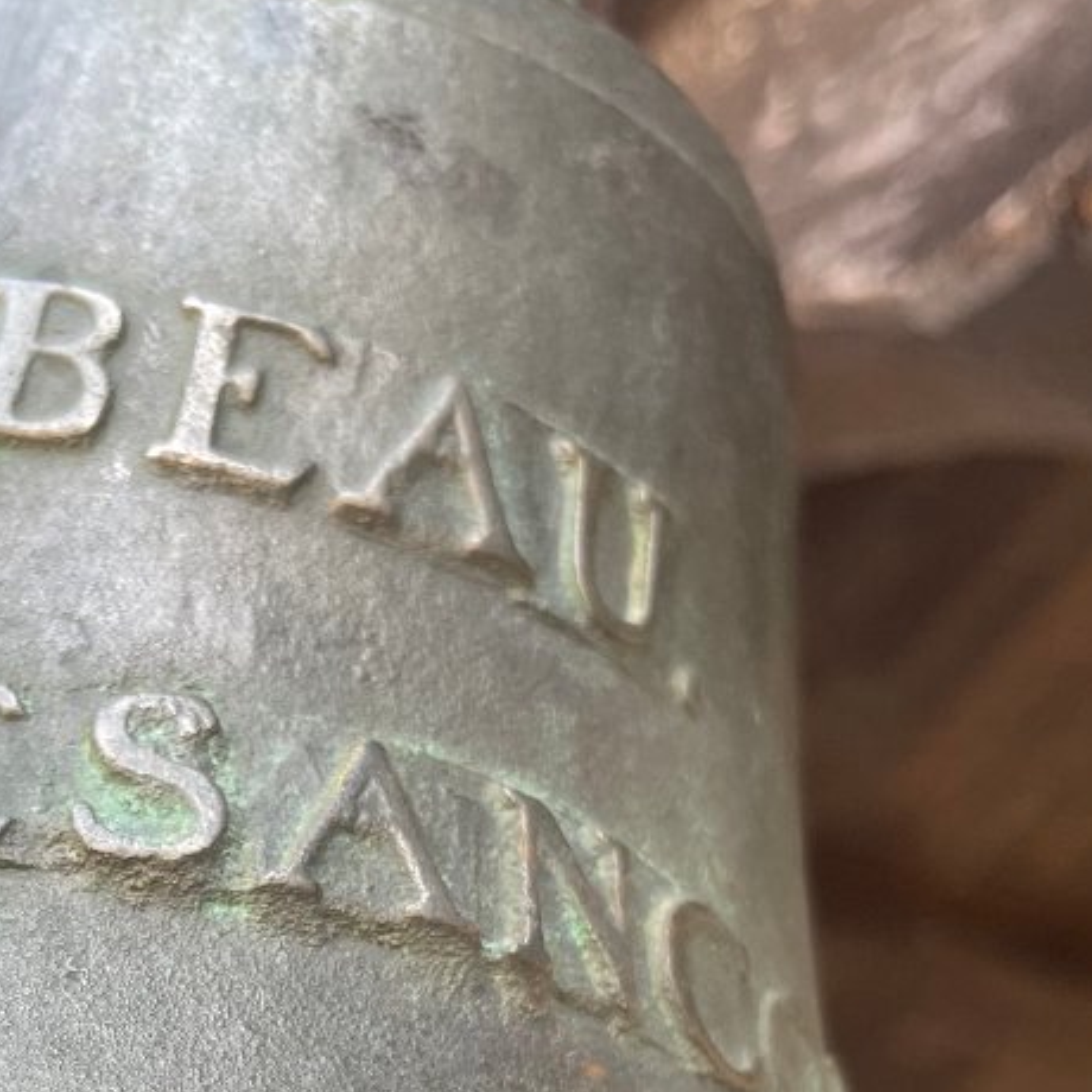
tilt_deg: +45.9
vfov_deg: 27.2
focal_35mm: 60
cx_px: 180
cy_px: 1056
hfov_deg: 27.9
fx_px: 2141
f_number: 1.6
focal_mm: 4.2
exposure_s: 1/208
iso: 32
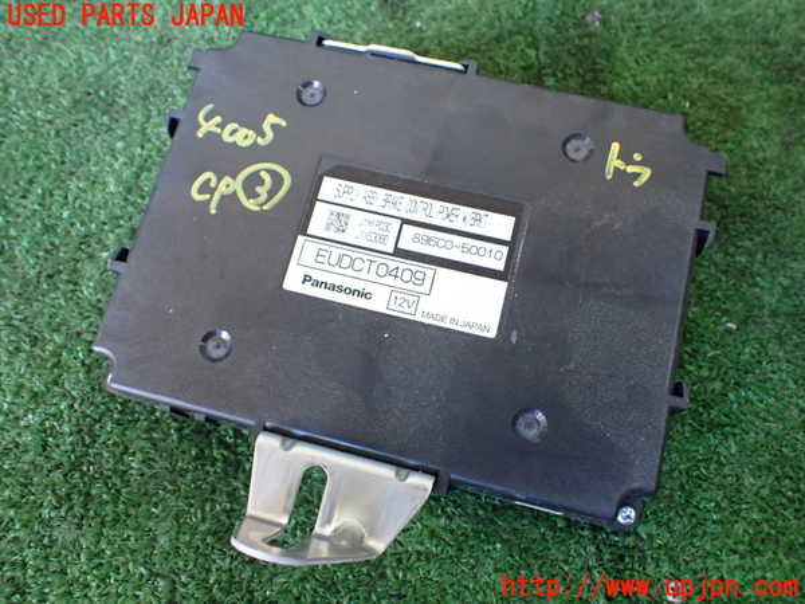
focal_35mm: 30
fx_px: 698
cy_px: 302
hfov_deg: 60.0
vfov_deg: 46.8
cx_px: 402
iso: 800
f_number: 2.3
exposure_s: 1/125
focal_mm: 5.4
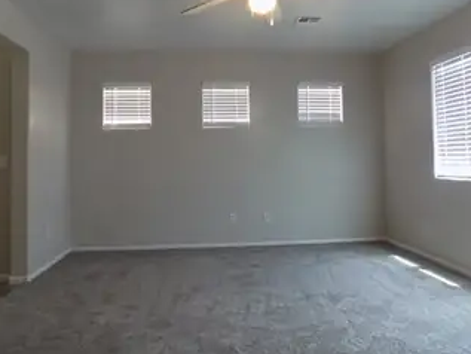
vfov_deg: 48.0
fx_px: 395
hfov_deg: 61.6
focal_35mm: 29
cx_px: 221
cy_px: 144
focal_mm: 4
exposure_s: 1/30
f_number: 3.1
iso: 220
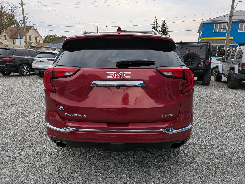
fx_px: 177
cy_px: 92
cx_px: 122
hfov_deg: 69.4
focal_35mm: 25
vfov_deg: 54.9
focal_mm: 5.43
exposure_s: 1/534
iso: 44
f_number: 1.89
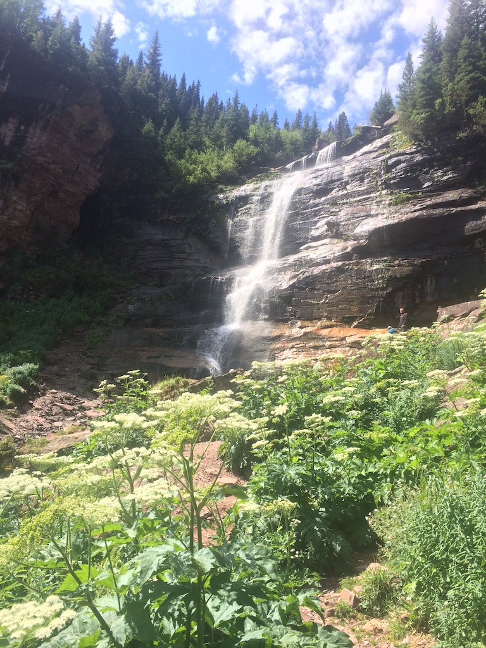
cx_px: 243
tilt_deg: +15.5
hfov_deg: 48.2
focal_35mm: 29
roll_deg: -2.8
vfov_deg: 61.7
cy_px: 324
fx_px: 543
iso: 32
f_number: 2.2
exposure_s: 1/977
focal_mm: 4.15
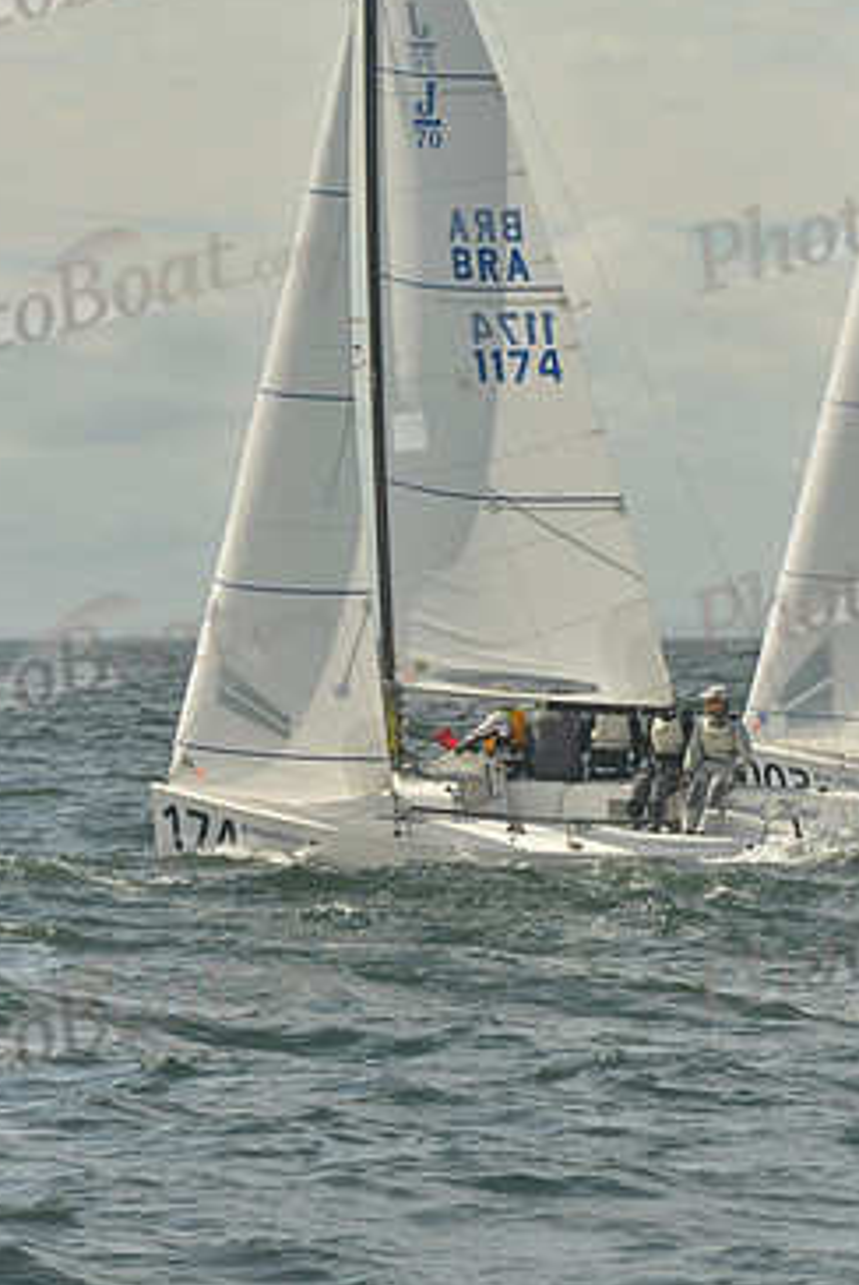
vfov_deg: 8.1
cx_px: 512
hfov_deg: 5.4
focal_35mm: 254
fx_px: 9073
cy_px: 437
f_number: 20
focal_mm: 160
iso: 400
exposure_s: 1/500
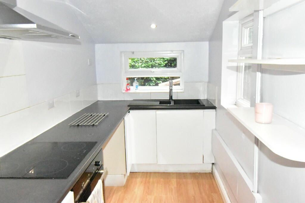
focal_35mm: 30
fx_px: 254
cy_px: 102
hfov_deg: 61.9
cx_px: 152
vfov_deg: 43.6
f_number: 11
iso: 25600
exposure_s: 1/200
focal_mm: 20
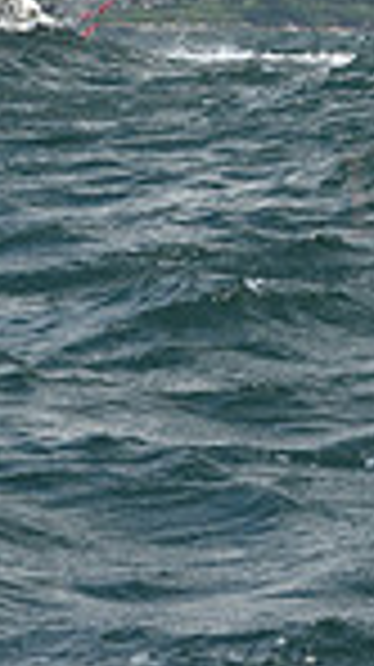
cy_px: -504
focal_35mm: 288
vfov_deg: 7.3
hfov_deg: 4.2
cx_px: 106
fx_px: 5089
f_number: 8
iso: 250
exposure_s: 1/1250
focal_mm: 70
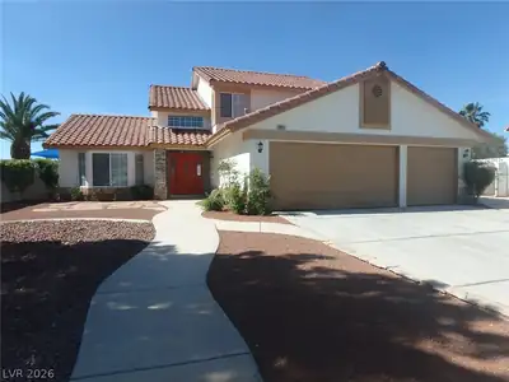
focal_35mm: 21
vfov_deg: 63.4
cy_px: 191
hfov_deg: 79.0
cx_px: 254
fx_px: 309
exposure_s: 1/400
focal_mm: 3.7
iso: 125
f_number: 6
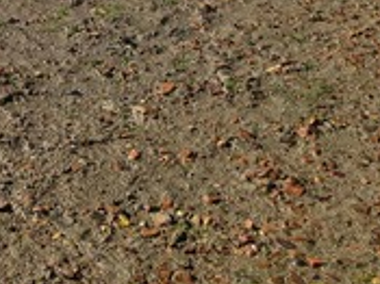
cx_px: -17
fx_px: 965
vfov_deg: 15.3
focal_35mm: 88
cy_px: -164
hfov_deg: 21.3
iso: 20
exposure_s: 1/284
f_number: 1.8
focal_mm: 4
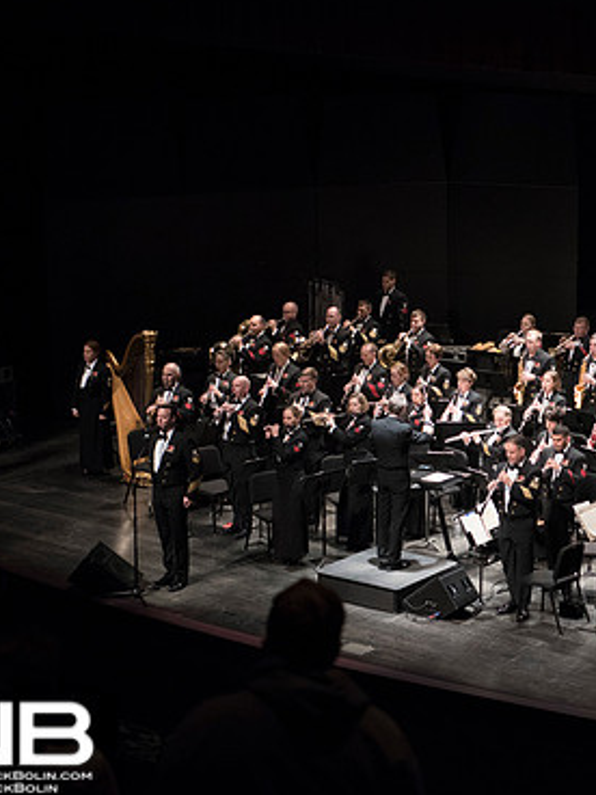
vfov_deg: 18.5
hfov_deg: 13.8
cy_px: 386
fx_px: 2433
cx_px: 553
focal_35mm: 106
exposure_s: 1/640
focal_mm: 70
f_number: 2.8
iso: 4000
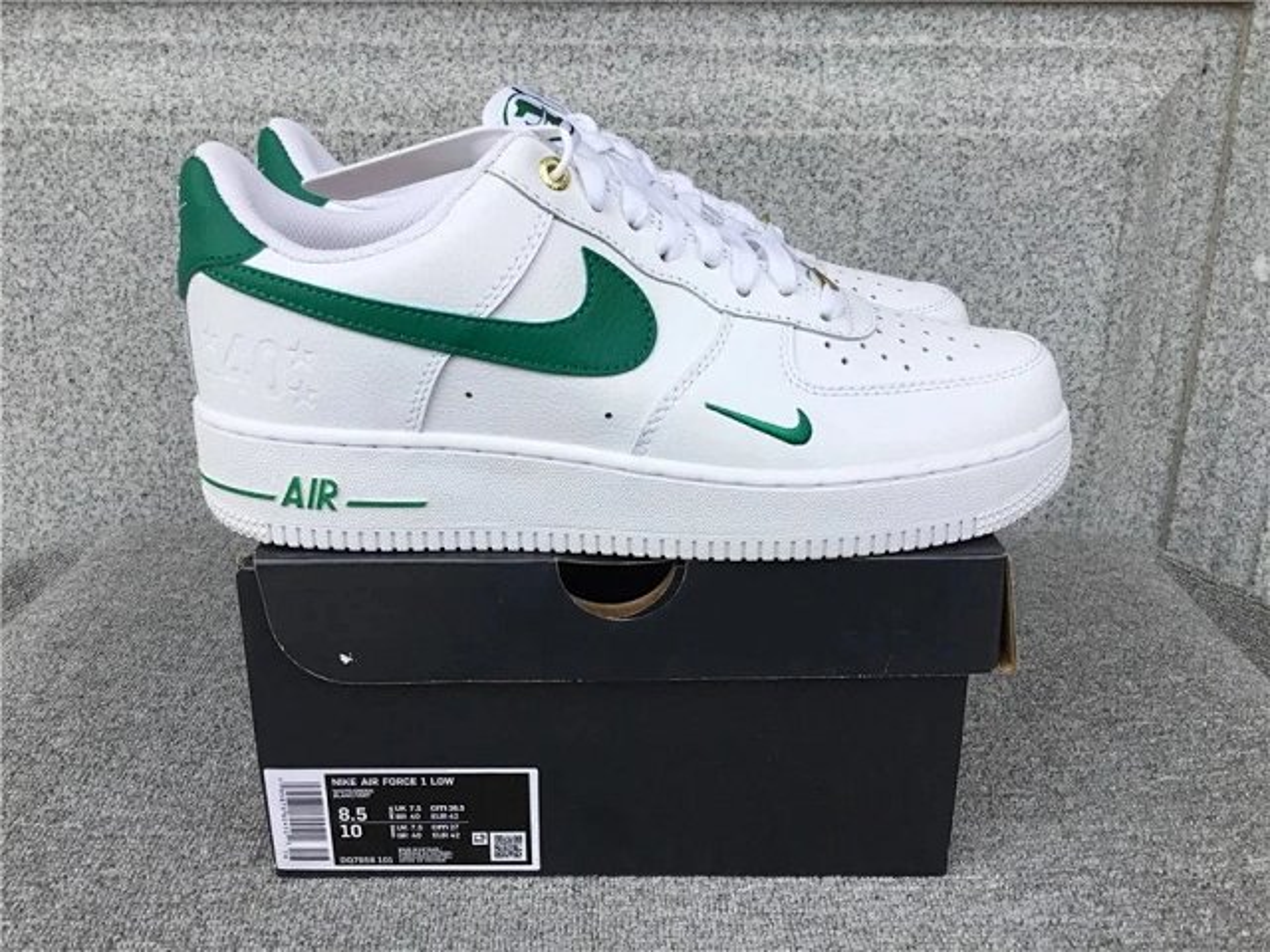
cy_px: 476
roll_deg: +0.3
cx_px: 635
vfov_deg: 45.4
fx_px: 1137
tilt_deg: -19.2
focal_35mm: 31
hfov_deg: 58.4
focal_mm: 3.3
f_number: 2.4
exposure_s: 1/324
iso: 25
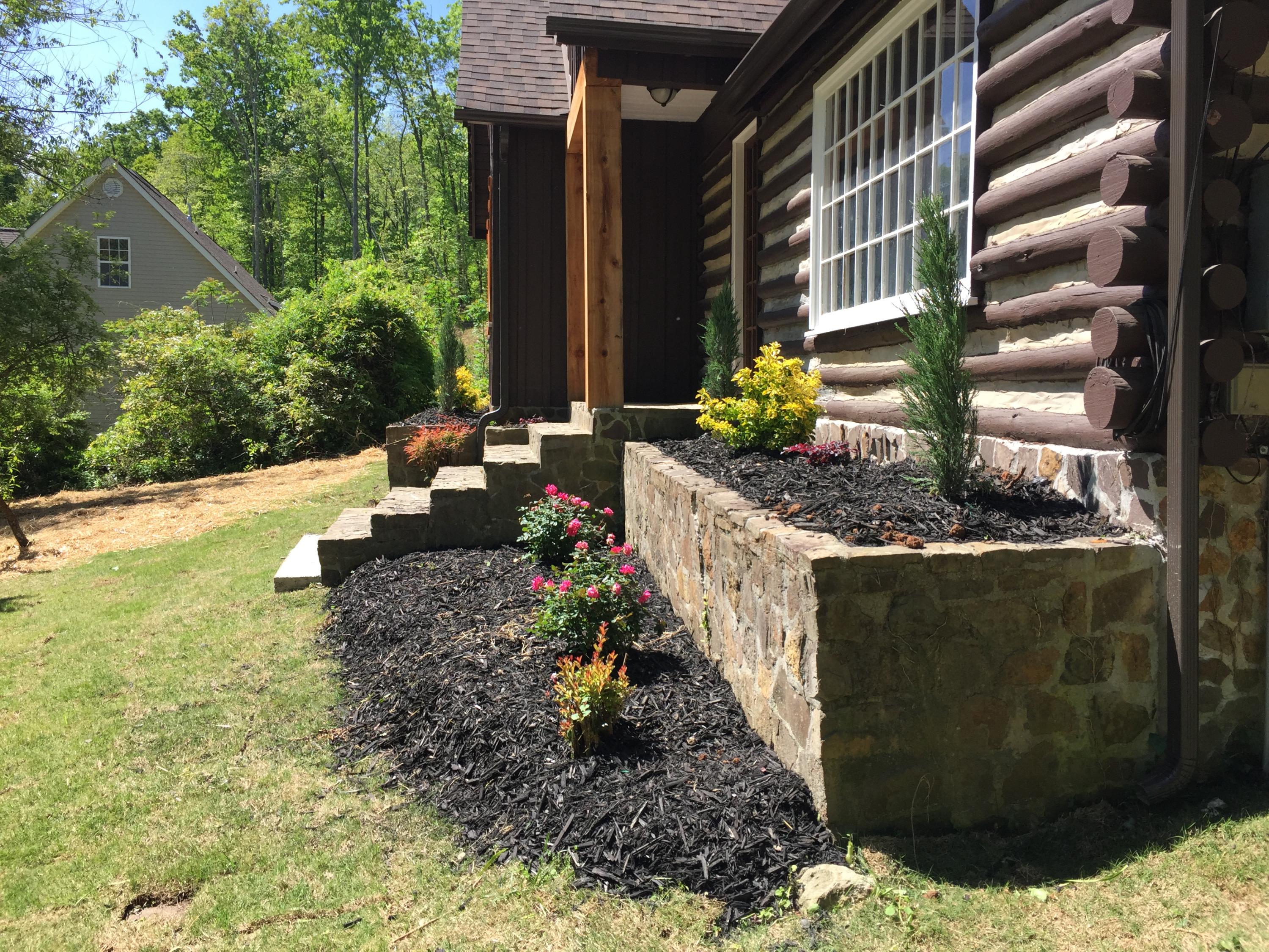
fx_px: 1063
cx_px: 634
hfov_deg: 61.7
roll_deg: -1.5
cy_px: 476
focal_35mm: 29
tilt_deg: -3.0
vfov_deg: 48.2
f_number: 2.2
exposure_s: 1/842
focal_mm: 4.15
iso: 32
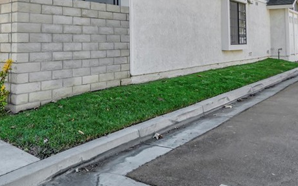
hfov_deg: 53.5
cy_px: -29
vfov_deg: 32.0
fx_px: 276
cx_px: 66
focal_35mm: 34
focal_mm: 10
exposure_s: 1/250
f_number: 6.3
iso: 100
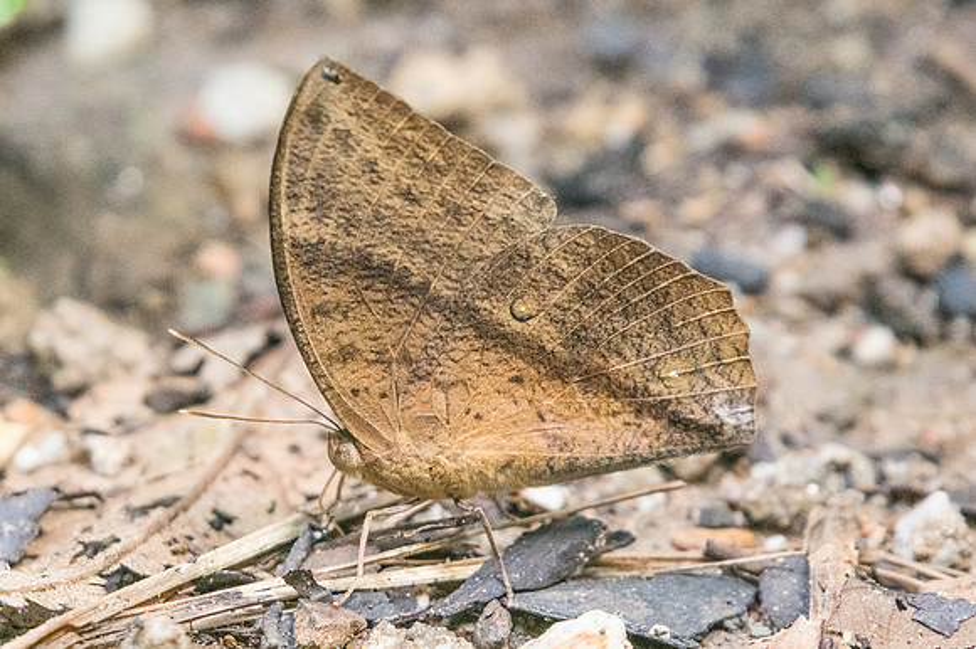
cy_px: 342
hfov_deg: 2.6
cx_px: 488
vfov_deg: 1.7
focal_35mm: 807
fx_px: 21856
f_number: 6.3
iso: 1600
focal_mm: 400
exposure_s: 1/250
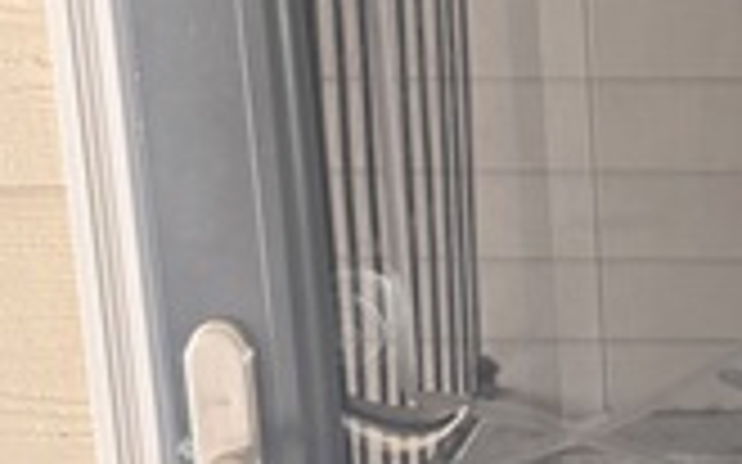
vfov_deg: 12.7
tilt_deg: -15.4
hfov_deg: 18.9
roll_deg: +1.3
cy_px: 250
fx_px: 2082
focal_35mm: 103
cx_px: 935
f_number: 1.78
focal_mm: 6.76
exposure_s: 1/60
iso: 250
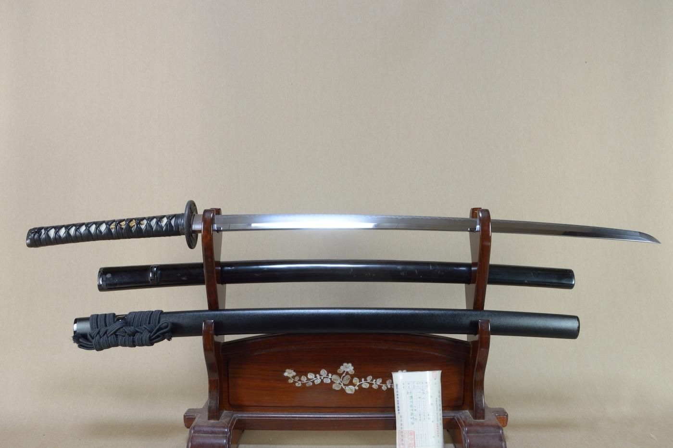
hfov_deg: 62.0
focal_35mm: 30
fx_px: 560
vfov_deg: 43.5
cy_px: 224
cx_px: 336
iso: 400
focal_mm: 20
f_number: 11
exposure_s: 1/1.6
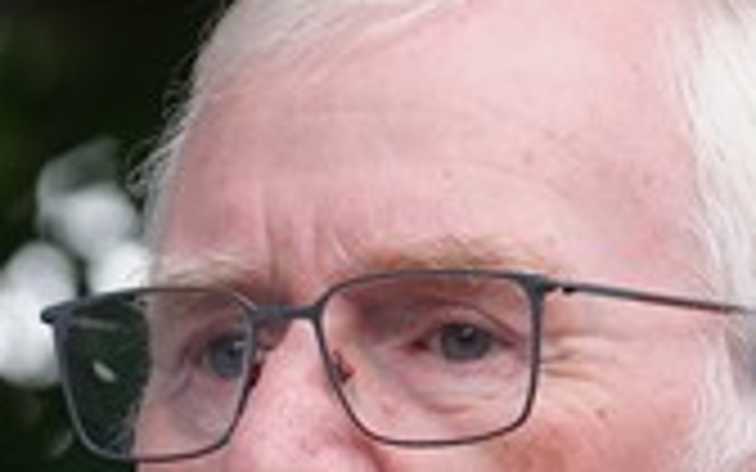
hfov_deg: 3.6
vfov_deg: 2.3
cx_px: 94
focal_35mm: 579
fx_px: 11929
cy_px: 701
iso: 400
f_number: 3.6
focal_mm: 106
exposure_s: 1/420
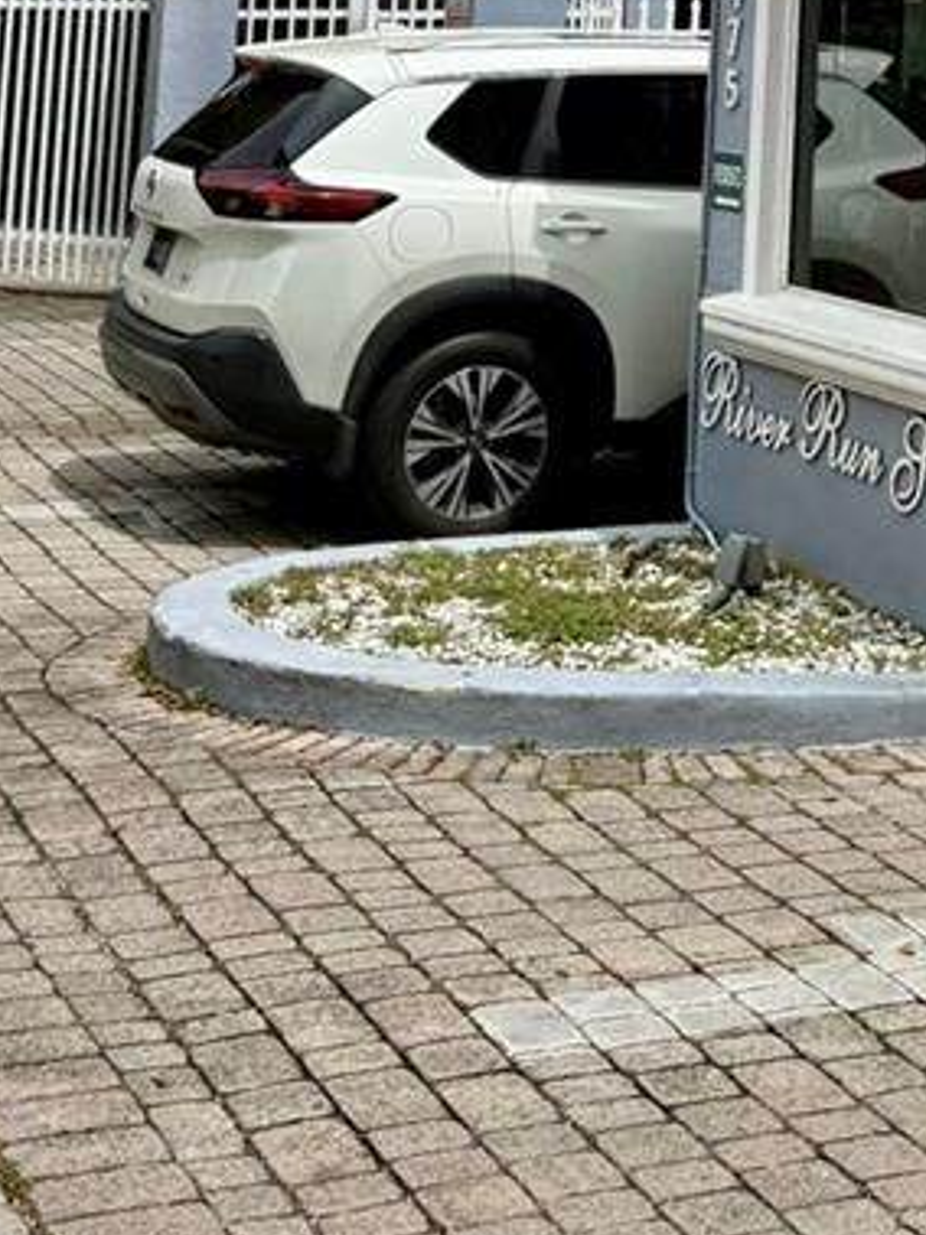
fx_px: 2712
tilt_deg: +10.5
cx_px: 1092
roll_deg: -1.3
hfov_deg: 18.4
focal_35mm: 76
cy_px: -489
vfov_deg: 22.2
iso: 80
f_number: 1.78
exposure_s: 1/4975
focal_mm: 6.76
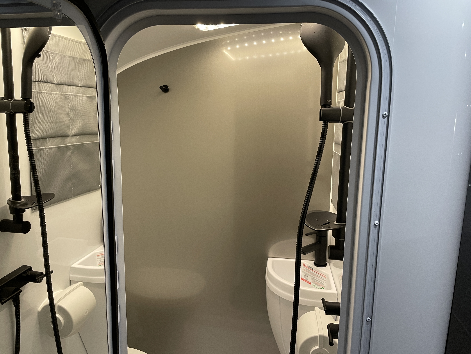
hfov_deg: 67.3
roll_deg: +1.6
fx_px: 354
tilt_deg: -9.5
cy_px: 177
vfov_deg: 53.1
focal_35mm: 26
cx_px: 236
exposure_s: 1/82
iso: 125
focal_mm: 4.2
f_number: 1.6
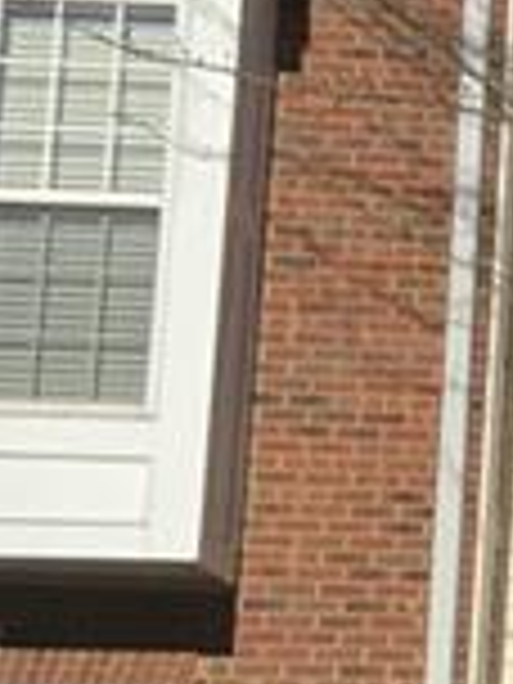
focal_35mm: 147
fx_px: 2905
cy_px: 540
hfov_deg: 9.2
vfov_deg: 13.4
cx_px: 1143
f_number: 1.8
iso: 20
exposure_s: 1/4785
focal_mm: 3
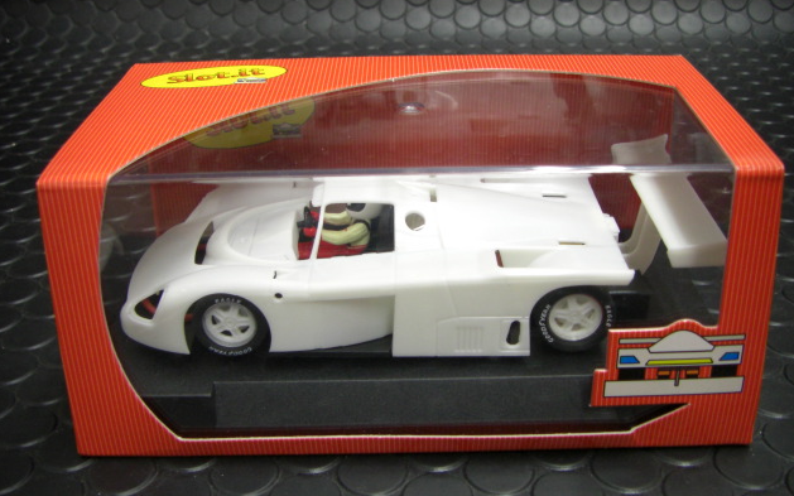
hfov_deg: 48.2
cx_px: 399
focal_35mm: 41
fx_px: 887
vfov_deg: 31.2
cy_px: 254
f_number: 3.4
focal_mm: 6.3
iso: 200
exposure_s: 1/20
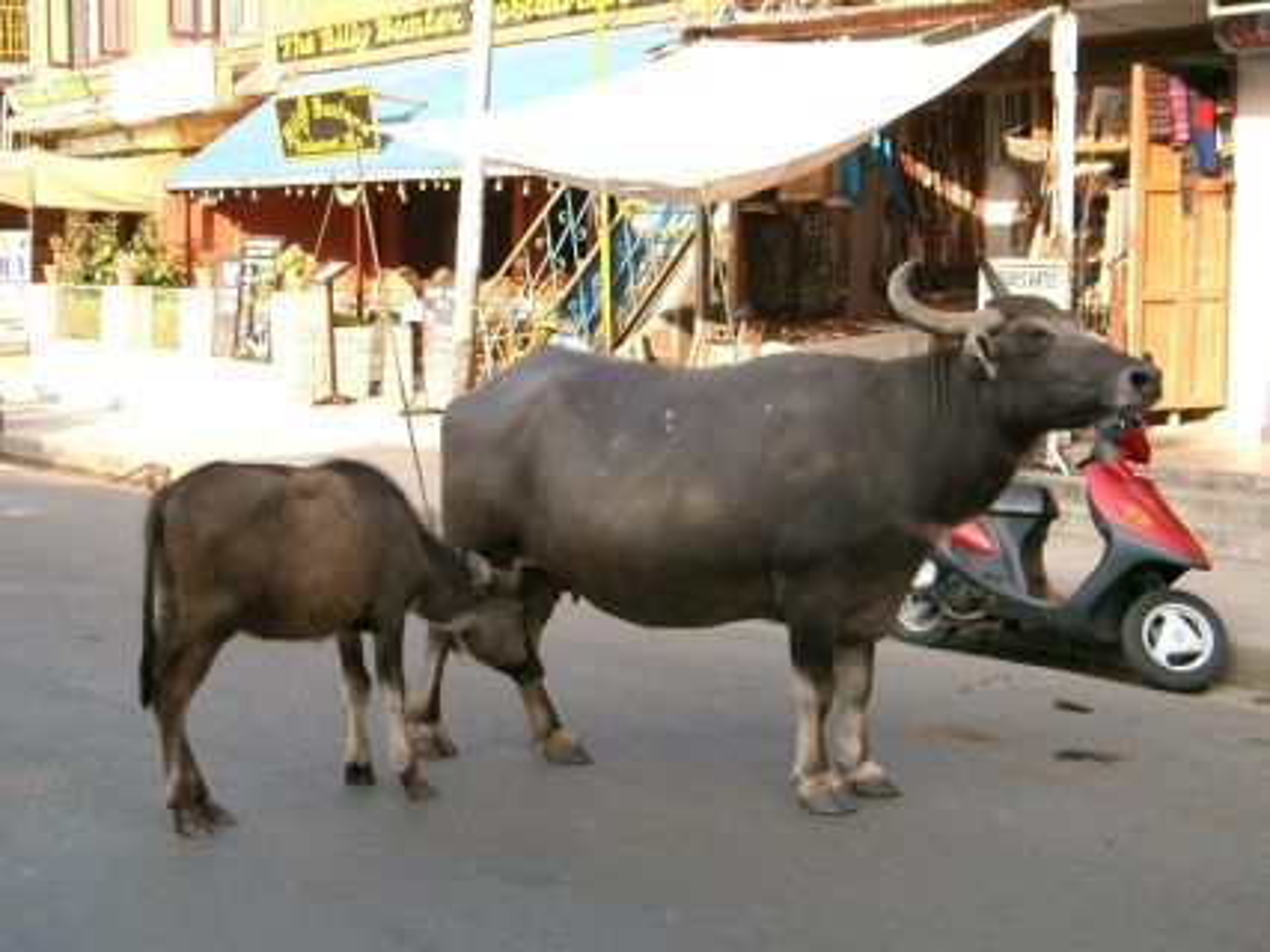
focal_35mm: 55
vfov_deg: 26.5
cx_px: 635
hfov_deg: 34.9
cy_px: 476
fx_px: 2017
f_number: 3.3
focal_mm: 11.4
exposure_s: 1/250
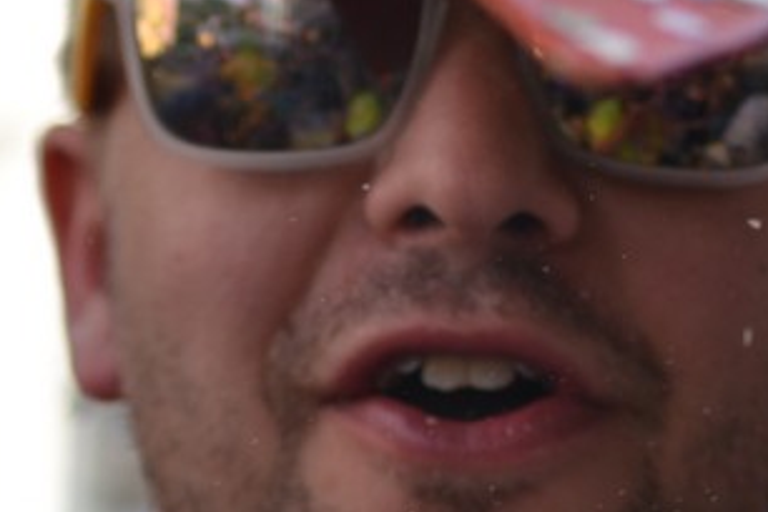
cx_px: 221
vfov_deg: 5.5
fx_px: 5354
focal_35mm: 251
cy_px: 275
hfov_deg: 8.2
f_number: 2.8
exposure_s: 1/640
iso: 100
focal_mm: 50
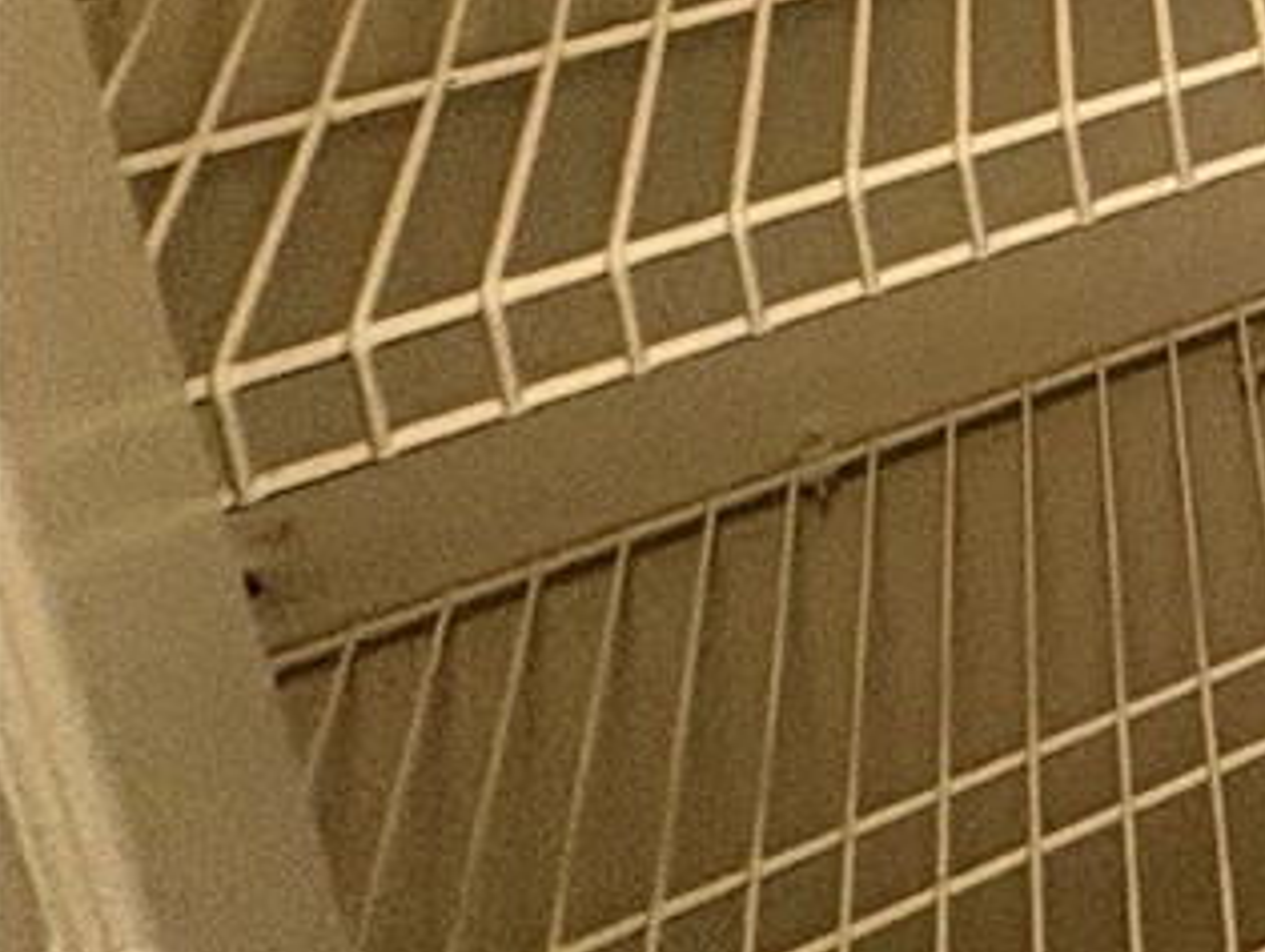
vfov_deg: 15.8
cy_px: -1008
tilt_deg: -12.7
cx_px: 3205
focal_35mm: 71
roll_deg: +0.5
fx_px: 2598
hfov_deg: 14.2
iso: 200
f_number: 2.2
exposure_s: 1/120
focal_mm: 2.22
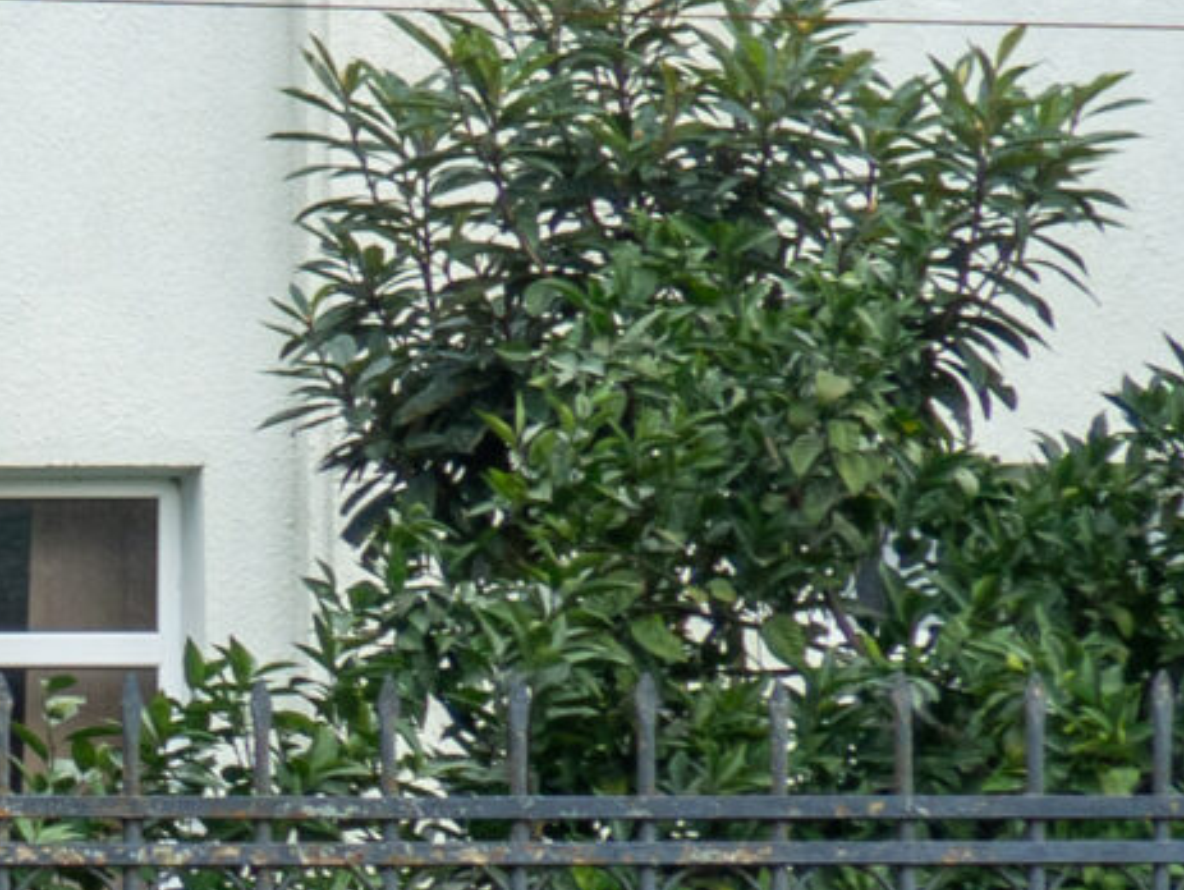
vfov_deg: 6.7
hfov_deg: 8.6
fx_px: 7565
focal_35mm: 221
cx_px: -1043
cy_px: 560
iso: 250
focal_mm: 20
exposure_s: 1/25
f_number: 4
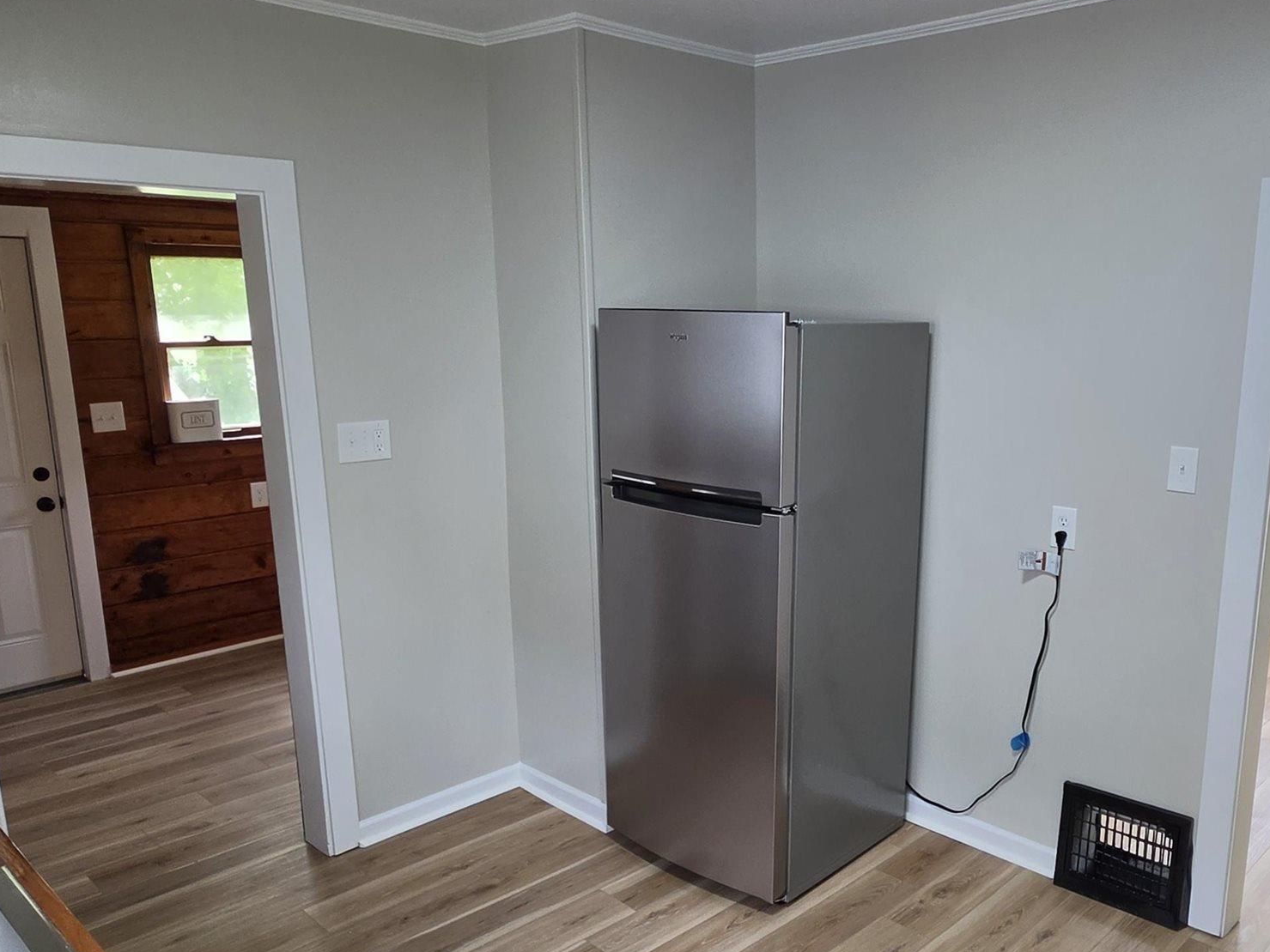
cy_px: 543
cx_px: 766
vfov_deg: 51.2
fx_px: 991
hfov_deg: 64.7
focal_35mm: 27
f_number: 1.9
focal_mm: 2.2
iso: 125
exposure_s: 1/120
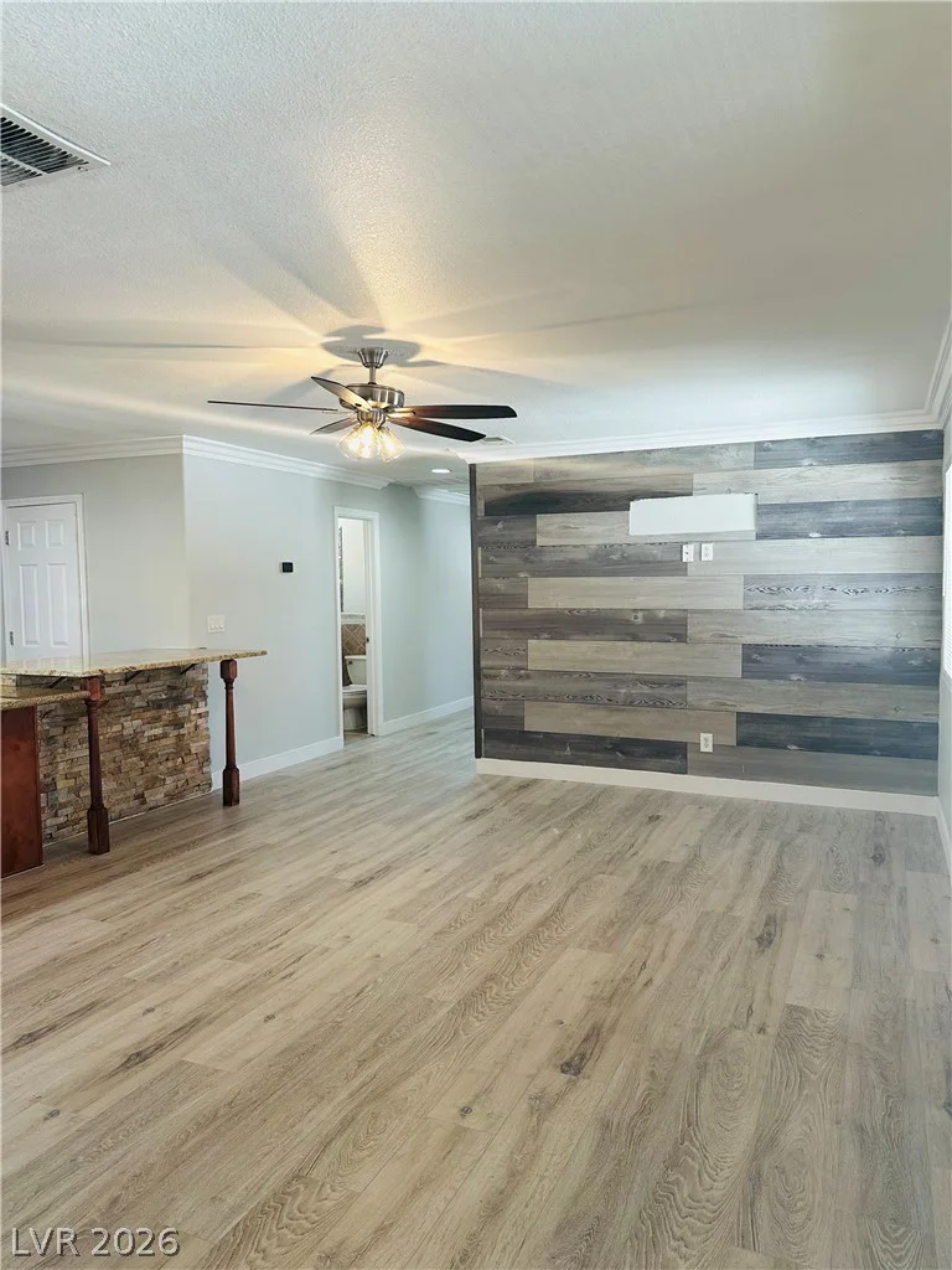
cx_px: 476
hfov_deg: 56.8
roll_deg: +0.9
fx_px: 880
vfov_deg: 71.6
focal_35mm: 24
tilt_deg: -4.8
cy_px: 635
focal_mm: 6.86
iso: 200
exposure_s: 1/120
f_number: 1.78
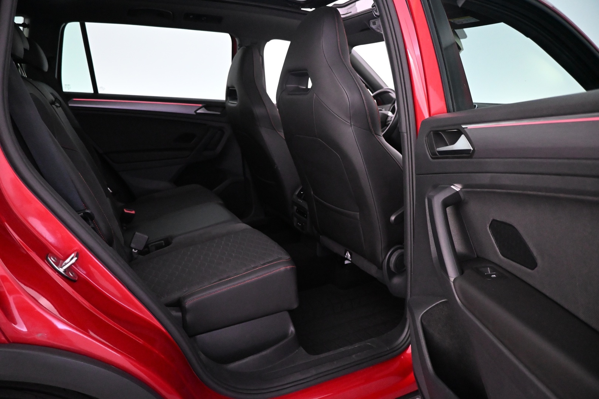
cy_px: 200
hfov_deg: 73.7
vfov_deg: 53.1
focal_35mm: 24
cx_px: 300
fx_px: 399
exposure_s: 1/60
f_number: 3.5
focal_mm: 16
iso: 5600
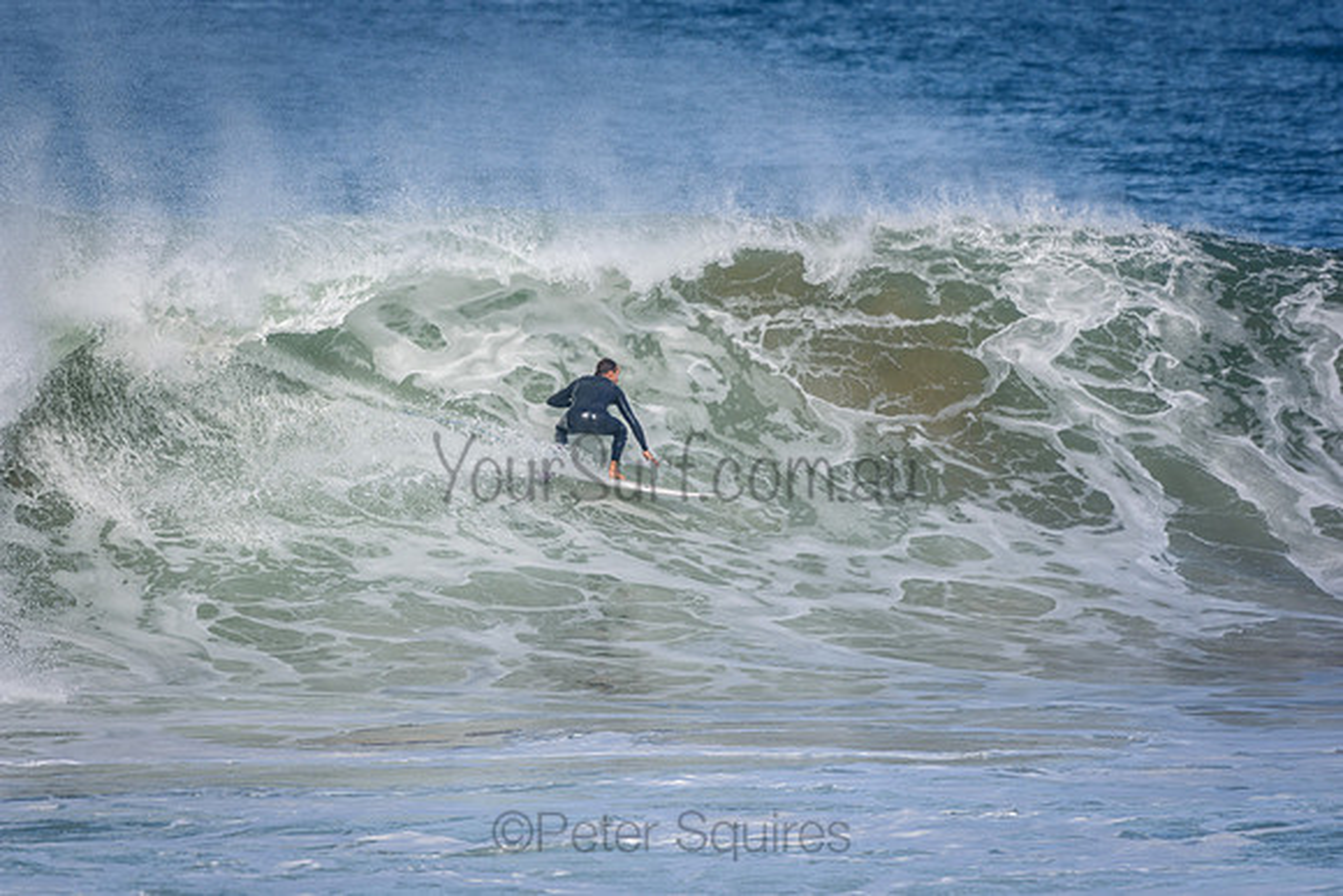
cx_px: 672
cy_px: 448
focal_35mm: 570
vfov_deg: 2.4
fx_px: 21268
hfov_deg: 3.6
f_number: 5.6
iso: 320
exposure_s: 1/2000
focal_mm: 380
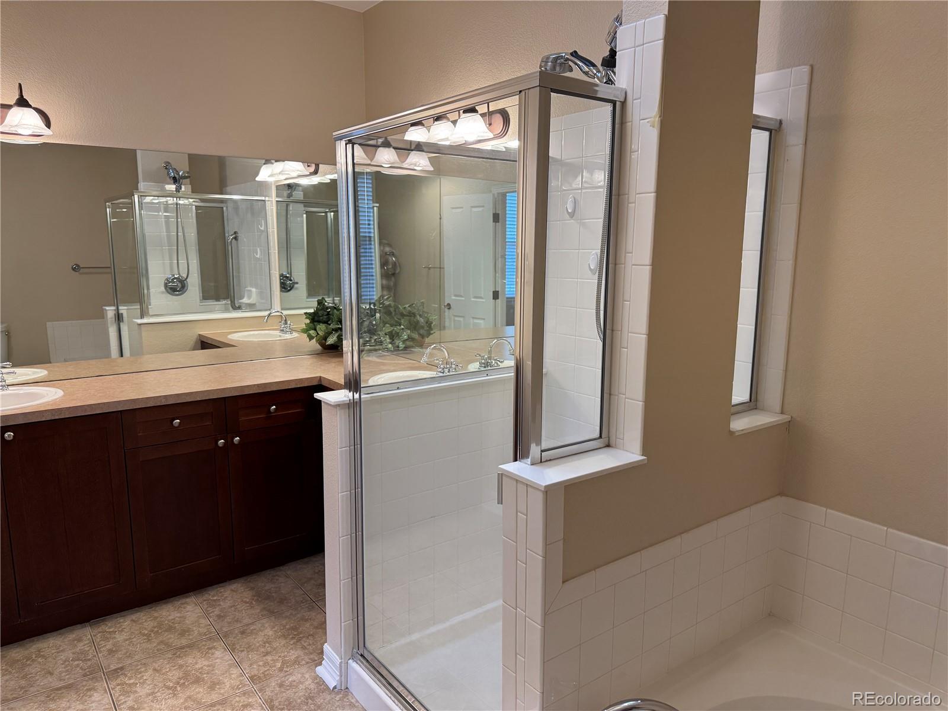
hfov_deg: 71.6
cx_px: 474
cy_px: 356
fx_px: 657
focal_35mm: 24
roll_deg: +0.1
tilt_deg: -9.8
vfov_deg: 56.8
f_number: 1.78
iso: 200
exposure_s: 1/120
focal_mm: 6.76
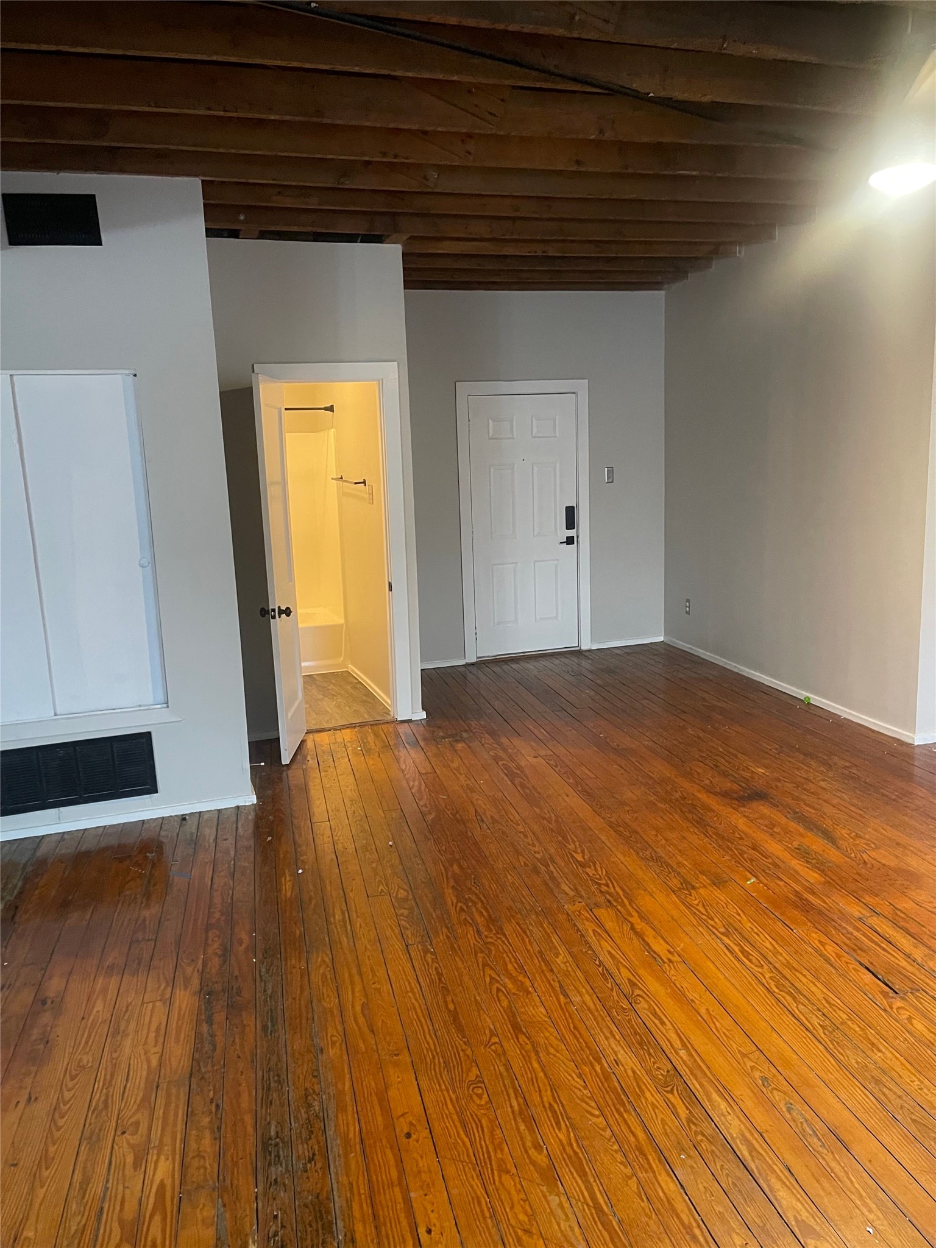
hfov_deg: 54.9
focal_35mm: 25
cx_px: 468
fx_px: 901
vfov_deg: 69.4
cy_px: 624
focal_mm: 5.1
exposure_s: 1/40
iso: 640
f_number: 1.6
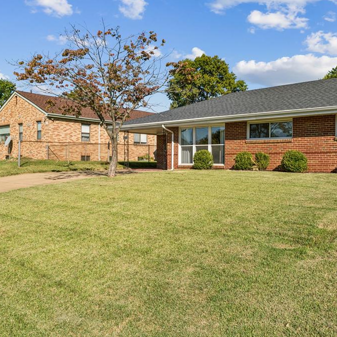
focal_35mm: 31
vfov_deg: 52.5
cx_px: 226
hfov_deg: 51.5
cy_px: 168
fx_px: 341
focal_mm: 24
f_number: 22
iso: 100
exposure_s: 1/30
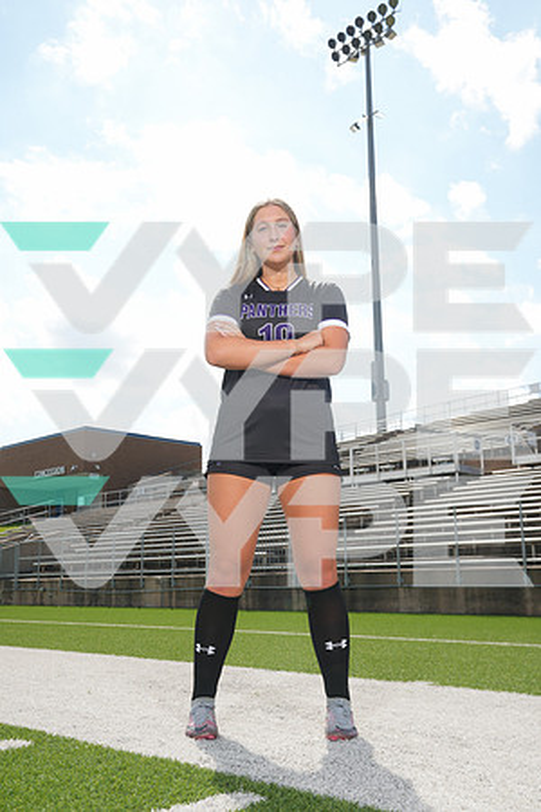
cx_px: 270
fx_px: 789
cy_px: 406
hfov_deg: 37.9
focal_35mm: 35
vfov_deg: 54.4
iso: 125
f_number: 9
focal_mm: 35
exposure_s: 1/200
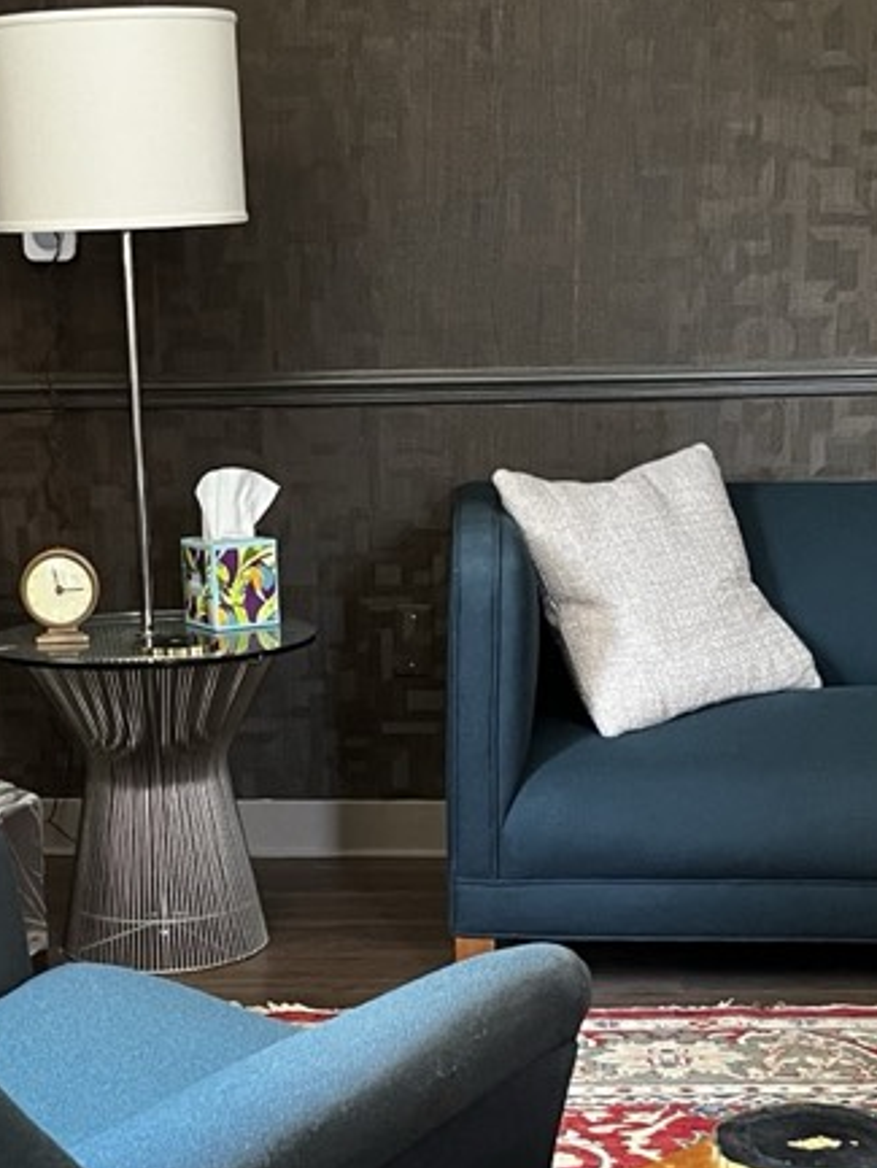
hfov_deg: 22.2
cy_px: 906
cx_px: 344
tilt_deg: -15.2
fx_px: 2228
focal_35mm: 66
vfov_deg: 28.8
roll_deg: +0.7
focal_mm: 5.1
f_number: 1.6
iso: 500
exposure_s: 1/43
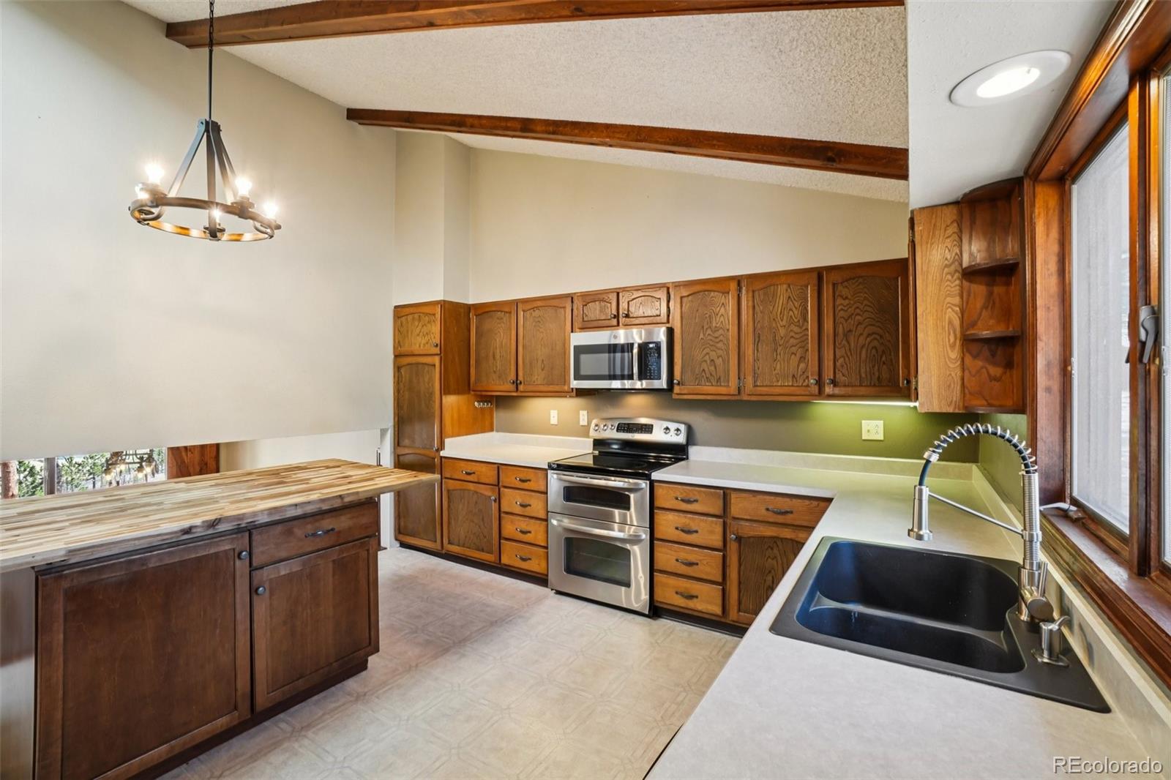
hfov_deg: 100.4
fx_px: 488
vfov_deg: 77.3
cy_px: 390
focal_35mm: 15
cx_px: 586
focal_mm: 10
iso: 400
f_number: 8
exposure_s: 1/8
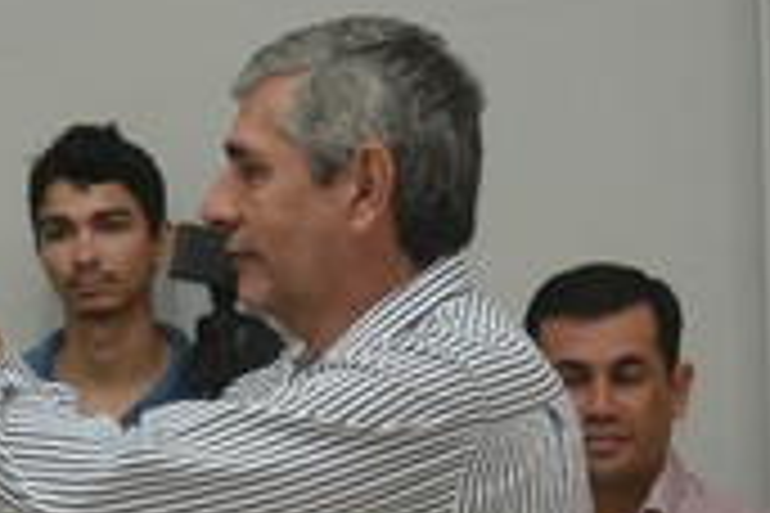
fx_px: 3208
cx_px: -189
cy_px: 572
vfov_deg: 9.1
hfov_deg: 13.3
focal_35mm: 150
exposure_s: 1/80
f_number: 4.5
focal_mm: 38
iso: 1600
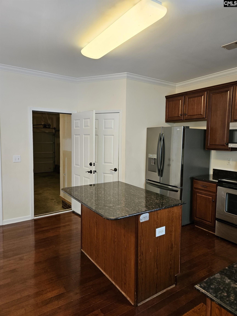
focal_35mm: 23
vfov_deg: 73.9
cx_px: 118
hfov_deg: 58.9
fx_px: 210
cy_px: 158
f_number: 1.8
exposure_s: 1/120
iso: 400
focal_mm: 5.4
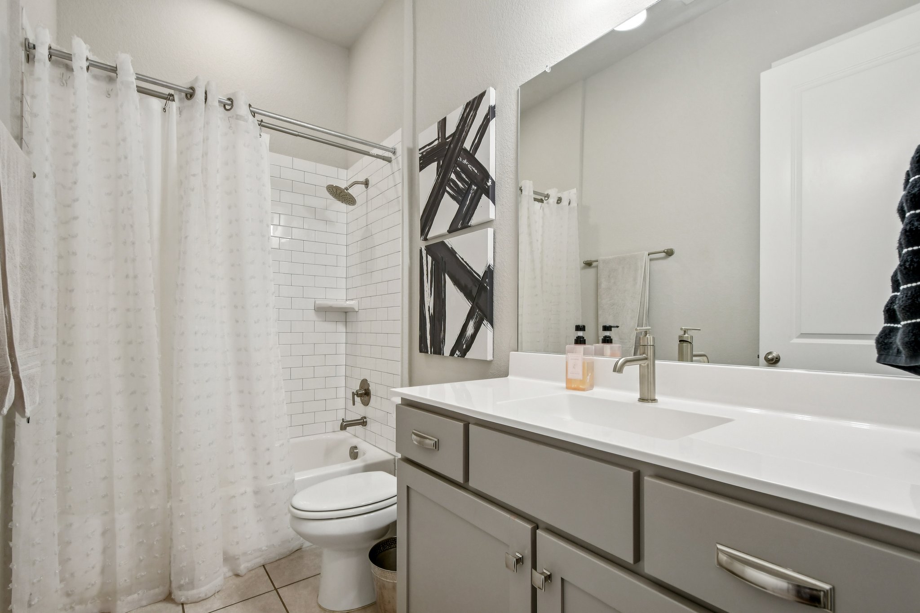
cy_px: 306
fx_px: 383
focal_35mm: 15
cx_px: 460
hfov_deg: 100.4
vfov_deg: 77.3
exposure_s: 1/15
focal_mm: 10
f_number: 8
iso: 400
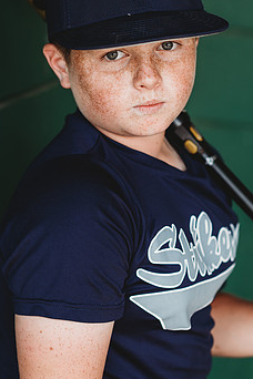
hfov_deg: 12.2
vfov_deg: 18.3
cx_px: 105
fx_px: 1181
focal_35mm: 112
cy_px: 190
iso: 100
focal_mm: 85
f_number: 2.8
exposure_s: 1/80
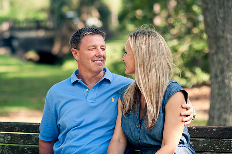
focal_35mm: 85
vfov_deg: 16.1
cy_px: 77
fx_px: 547
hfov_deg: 23.9
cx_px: 116
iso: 200
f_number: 2.5
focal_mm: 85
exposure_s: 1/640
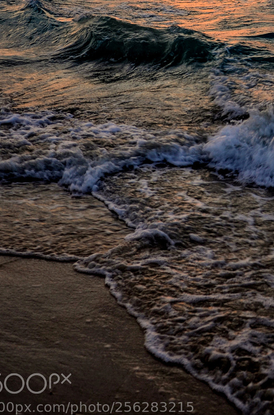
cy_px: 85
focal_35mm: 62
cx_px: 197
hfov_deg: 21.7
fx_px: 711
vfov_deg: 31.6
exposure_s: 1/80
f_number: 3.8
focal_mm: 24
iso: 200
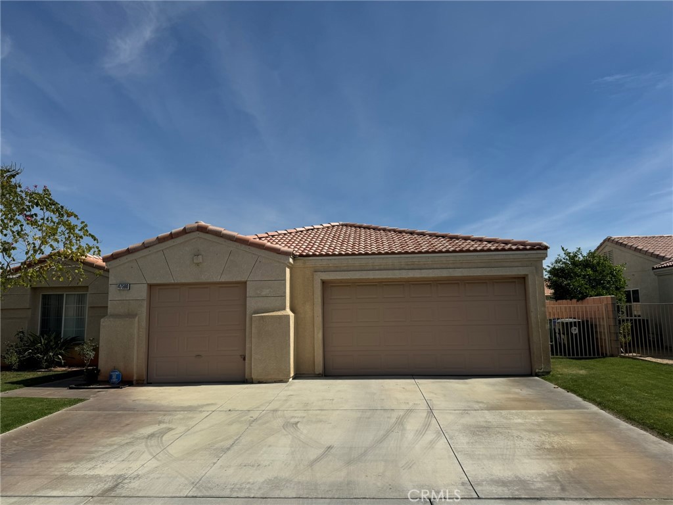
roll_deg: +1.8
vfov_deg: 56.8
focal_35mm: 24
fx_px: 467
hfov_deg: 71.6
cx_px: 336
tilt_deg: +7.0
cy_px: 252
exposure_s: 1/9009
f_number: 1.78
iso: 80
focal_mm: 6.76
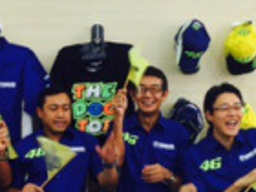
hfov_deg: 20.1
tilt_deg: -3.8
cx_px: 5
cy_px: 138
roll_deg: -2.4
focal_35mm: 95
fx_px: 703
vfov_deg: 15.5
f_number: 2.2
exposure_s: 1/40
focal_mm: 4.15
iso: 32
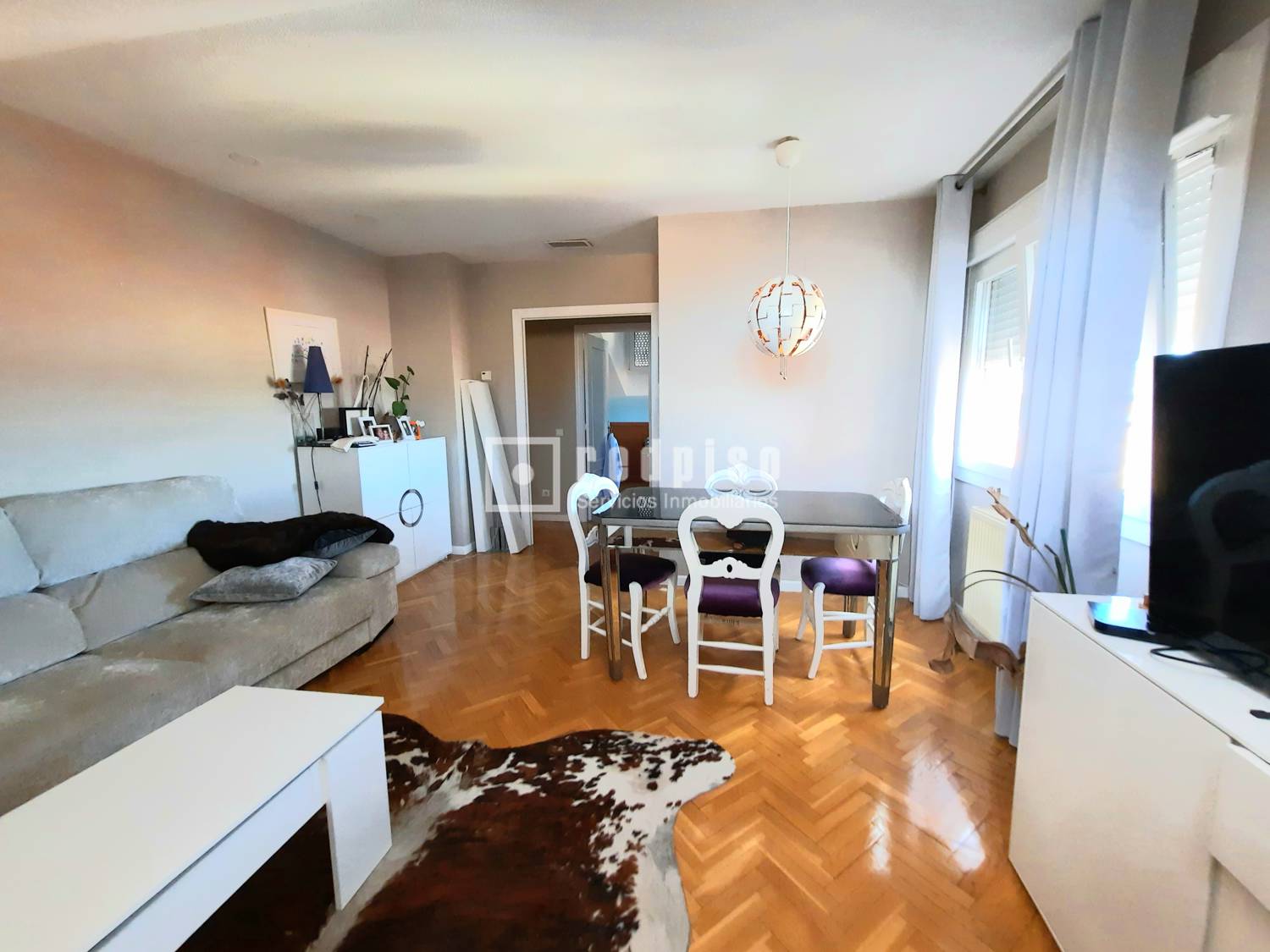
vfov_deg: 89.9
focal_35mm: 13
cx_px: 635
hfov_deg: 106.2
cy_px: 476
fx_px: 477
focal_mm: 1.74
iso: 160
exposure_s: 1/50
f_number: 2.2
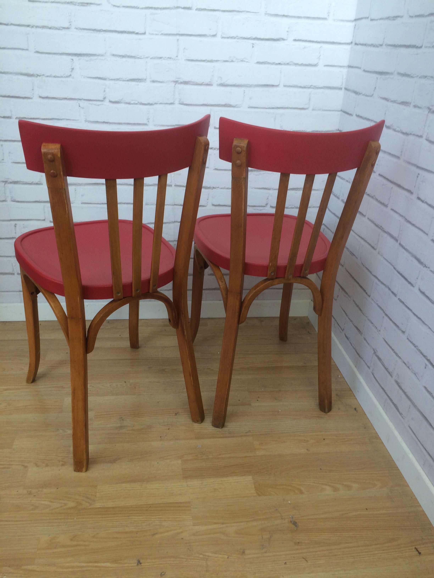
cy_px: 289
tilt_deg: -28.4
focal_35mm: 29
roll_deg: -0.9
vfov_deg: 61.7
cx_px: 217
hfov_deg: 48.2
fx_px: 485
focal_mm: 4.15
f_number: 2.2
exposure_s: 1/100
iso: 64
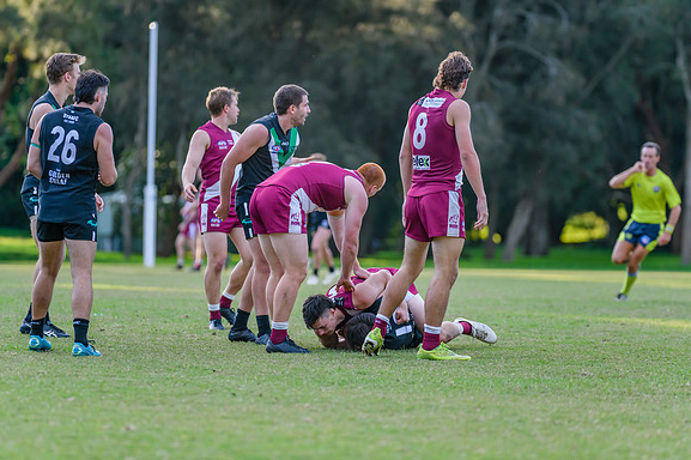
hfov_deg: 10.9
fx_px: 3606
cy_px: 229
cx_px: 347
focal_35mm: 188
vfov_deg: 7.3
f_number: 2.8
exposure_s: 1/2500
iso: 2000
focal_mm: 180
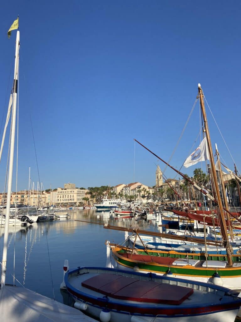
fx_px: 241
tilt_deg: +11.3
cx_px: 120
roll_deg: +0.8
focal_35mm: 26
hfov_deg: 53.1
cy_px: 161
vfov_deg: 67.3
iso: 32
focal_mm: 4.25
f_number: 1.8
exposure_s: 1/3401
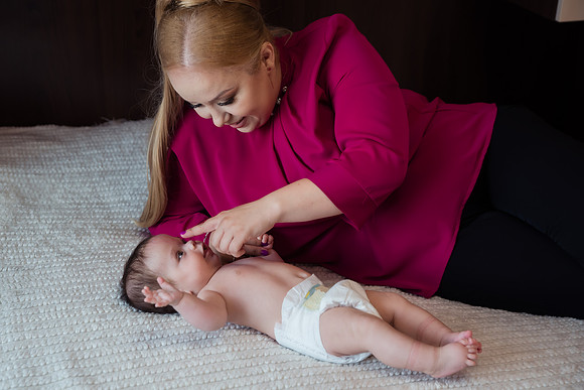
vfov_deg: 22.9
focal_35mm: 59
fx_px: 961
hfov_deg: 33.7
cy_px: 205
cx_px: 251
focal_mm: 52
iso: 400
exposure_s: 1/200
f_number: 3.2
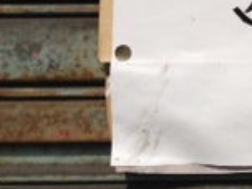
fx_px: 1012
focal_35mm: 139
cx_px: 453
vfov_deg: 10.3
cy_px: -88
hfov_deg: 12.9
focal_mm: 4.13
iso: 50
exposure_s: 1/3876
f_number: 2.4
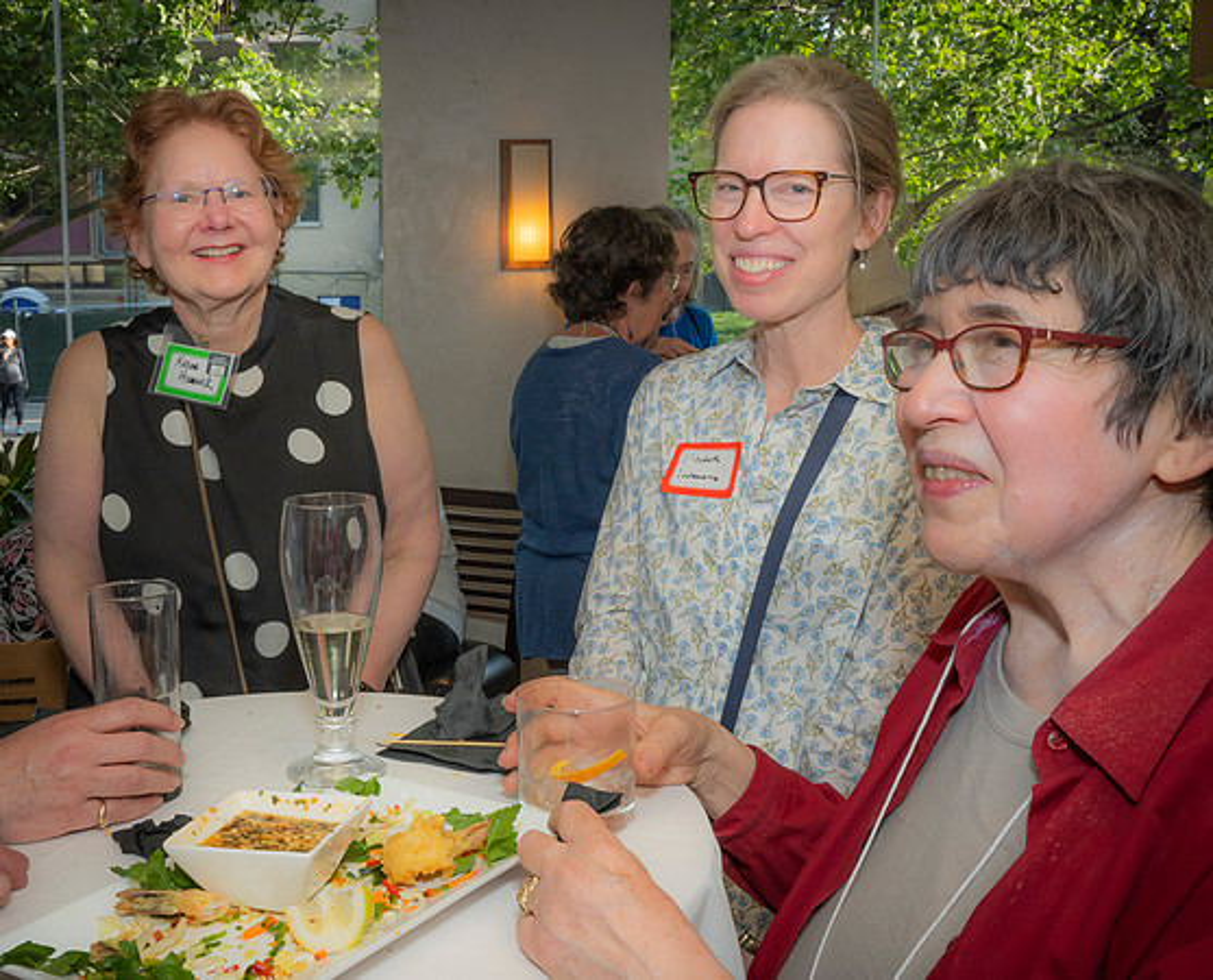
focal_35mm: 40
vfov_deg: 38.0
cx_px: 463
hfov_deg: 45.8
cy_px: 469
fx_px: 1424
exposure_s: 1/60
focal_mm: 28.5
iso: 250
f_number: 16
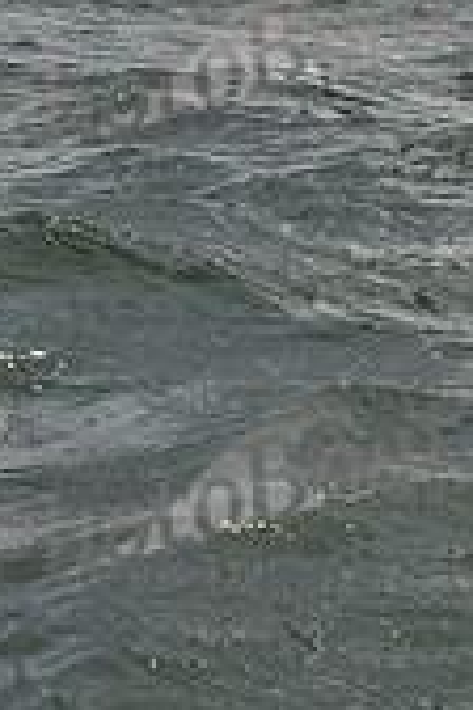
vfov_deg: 8.4
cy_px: -220
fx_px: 4749
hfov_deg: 5.6
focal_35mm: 241
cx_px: 792
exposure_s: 1/1600
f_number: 10
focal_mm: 70
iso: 400
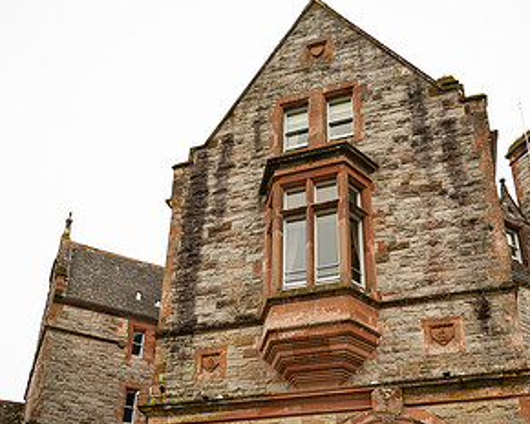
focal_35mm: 35
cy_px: 376
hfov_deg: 51.5
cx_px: 272
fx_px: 549
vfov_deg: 39.4
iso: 200
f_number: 3.5
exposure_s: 1/200
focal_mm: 24
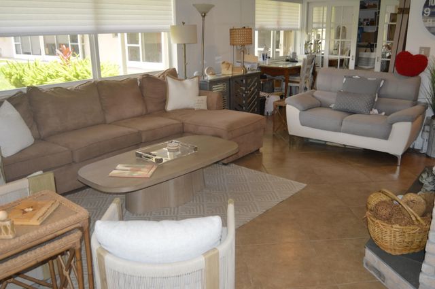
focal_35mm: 30
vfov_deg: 43.5
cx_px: 218
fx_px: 362
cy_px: 144
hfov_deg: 62.0
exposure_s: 1/60
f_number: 4
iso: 400
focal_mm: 20
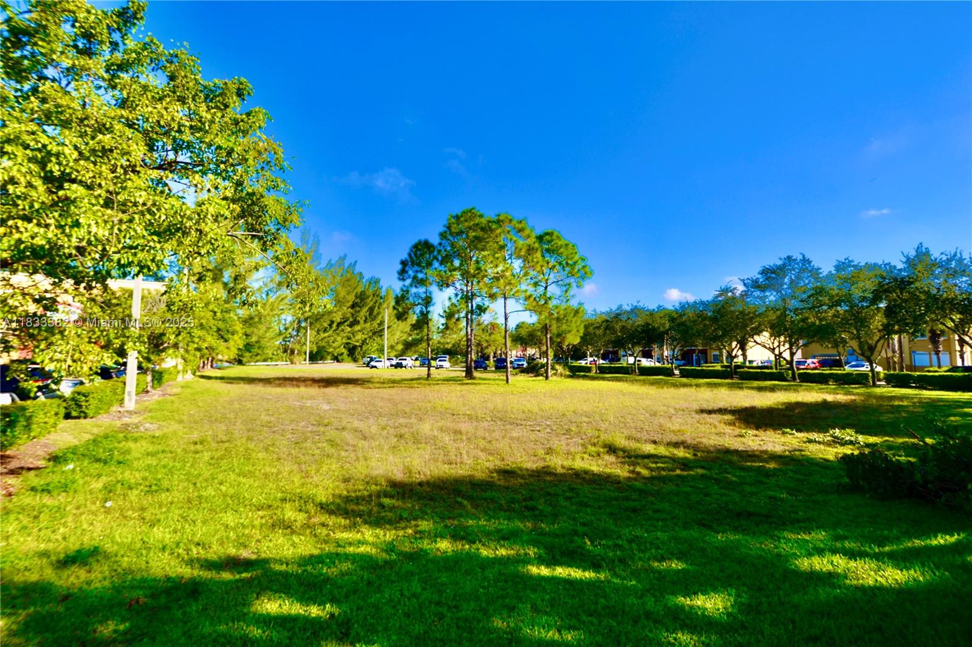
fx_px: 405
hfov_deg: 100.4
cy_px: 324
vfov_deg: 77.3
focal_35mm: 15
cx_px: 486
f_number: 6.3
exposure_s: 1/160
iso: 100
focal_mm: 10
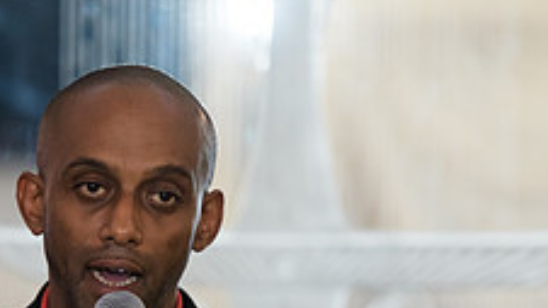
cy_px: 321
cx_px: 92
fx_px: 7017
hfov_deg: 4.5
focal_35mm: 483
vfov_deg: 2.5
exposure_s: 1/125
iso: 1000
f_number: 3.2
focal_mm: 180
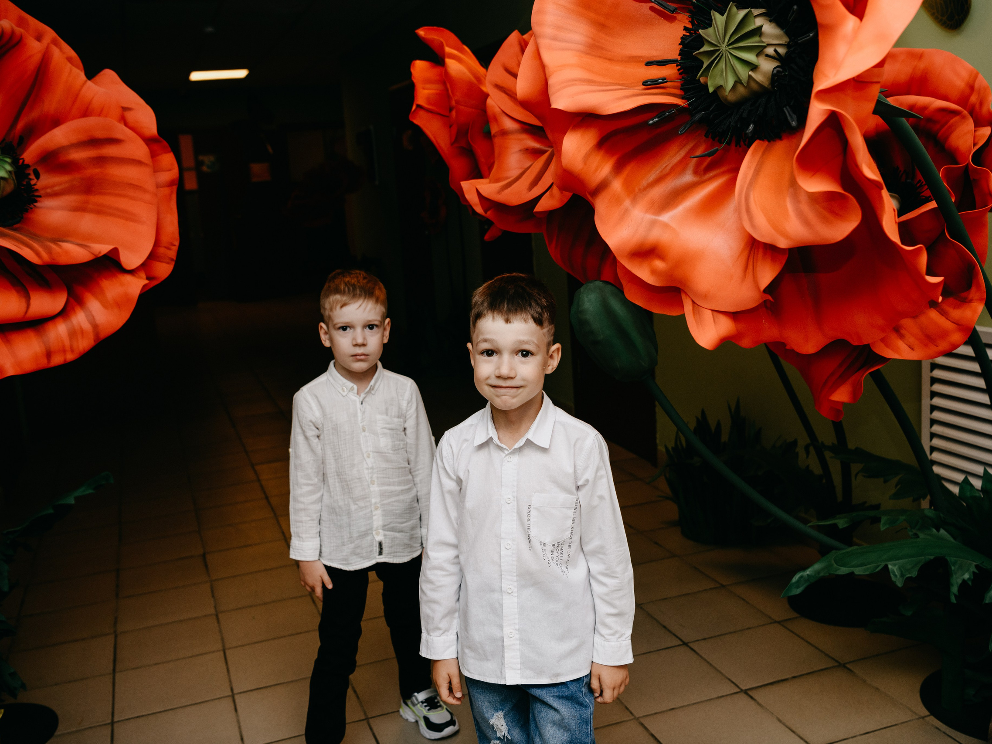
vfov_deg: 38.6
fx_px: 1060
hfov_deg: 50.1
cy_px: 347
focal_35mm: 37
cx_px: 534
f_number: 4
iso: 320
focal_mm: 32
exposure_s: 1/160
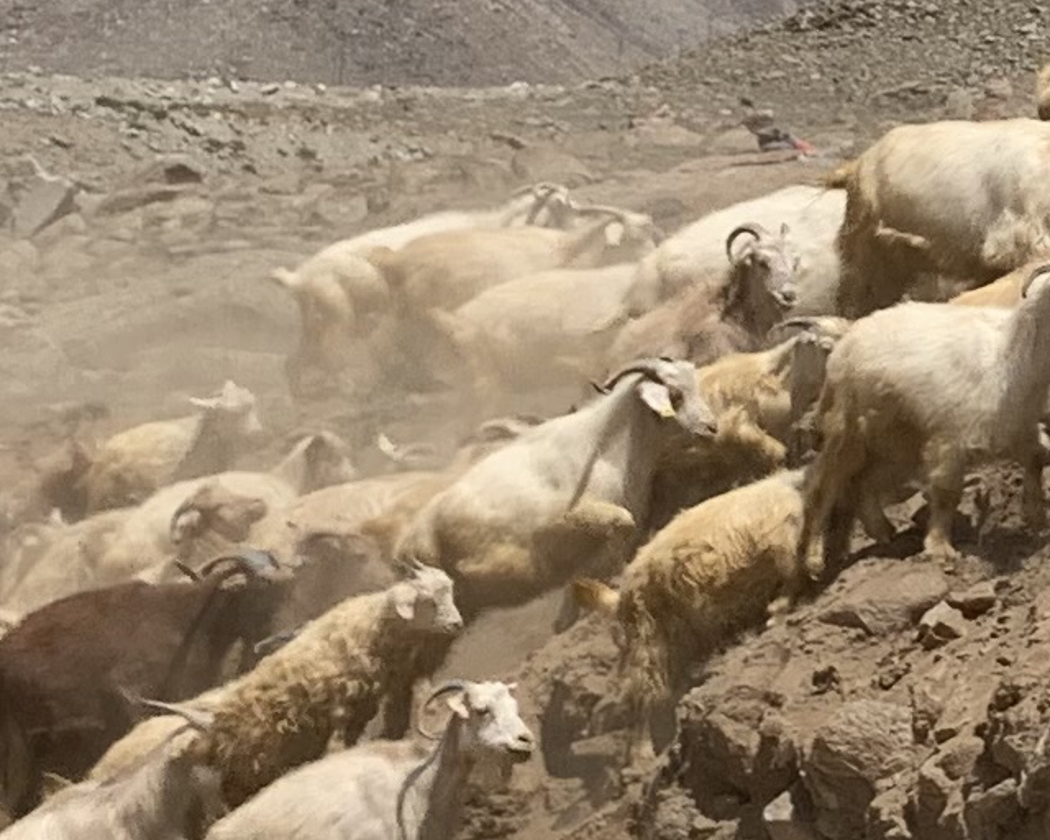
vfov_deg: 9.6
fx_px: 4972
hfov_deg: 11.6
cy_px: 135
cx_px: 1470
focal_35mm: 160
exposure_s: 1/3185
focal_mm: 4.25
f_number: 1.8
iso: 25
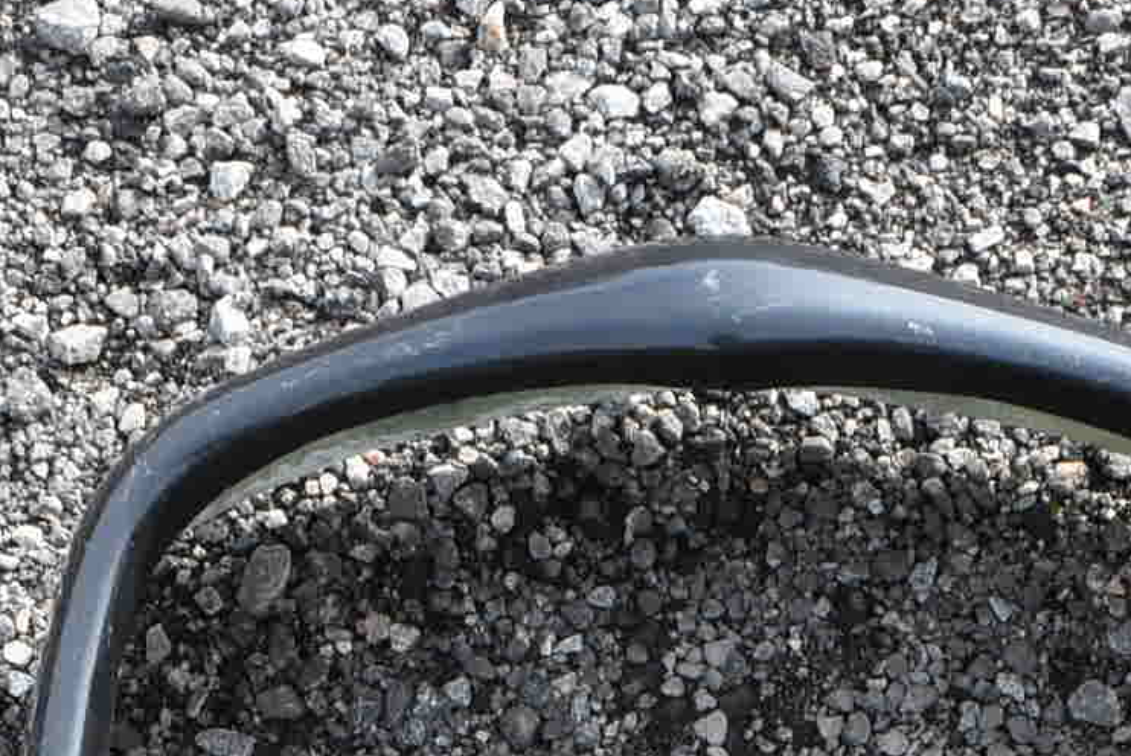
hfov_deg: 16.9
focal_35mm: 121
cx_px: 732
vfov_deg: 10.4
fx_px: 3804
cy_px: 1514
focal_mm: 20
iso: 1250
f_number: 11
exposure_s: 1/500
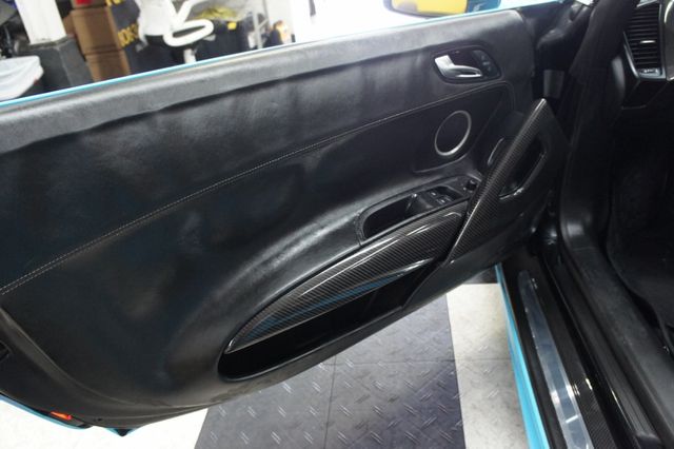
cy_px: 224
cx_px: 337
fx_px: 505
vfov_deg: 47.9
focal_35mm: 27
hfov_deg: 67.4
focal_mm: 18
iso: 1600
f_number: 3.5
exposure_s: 1/60
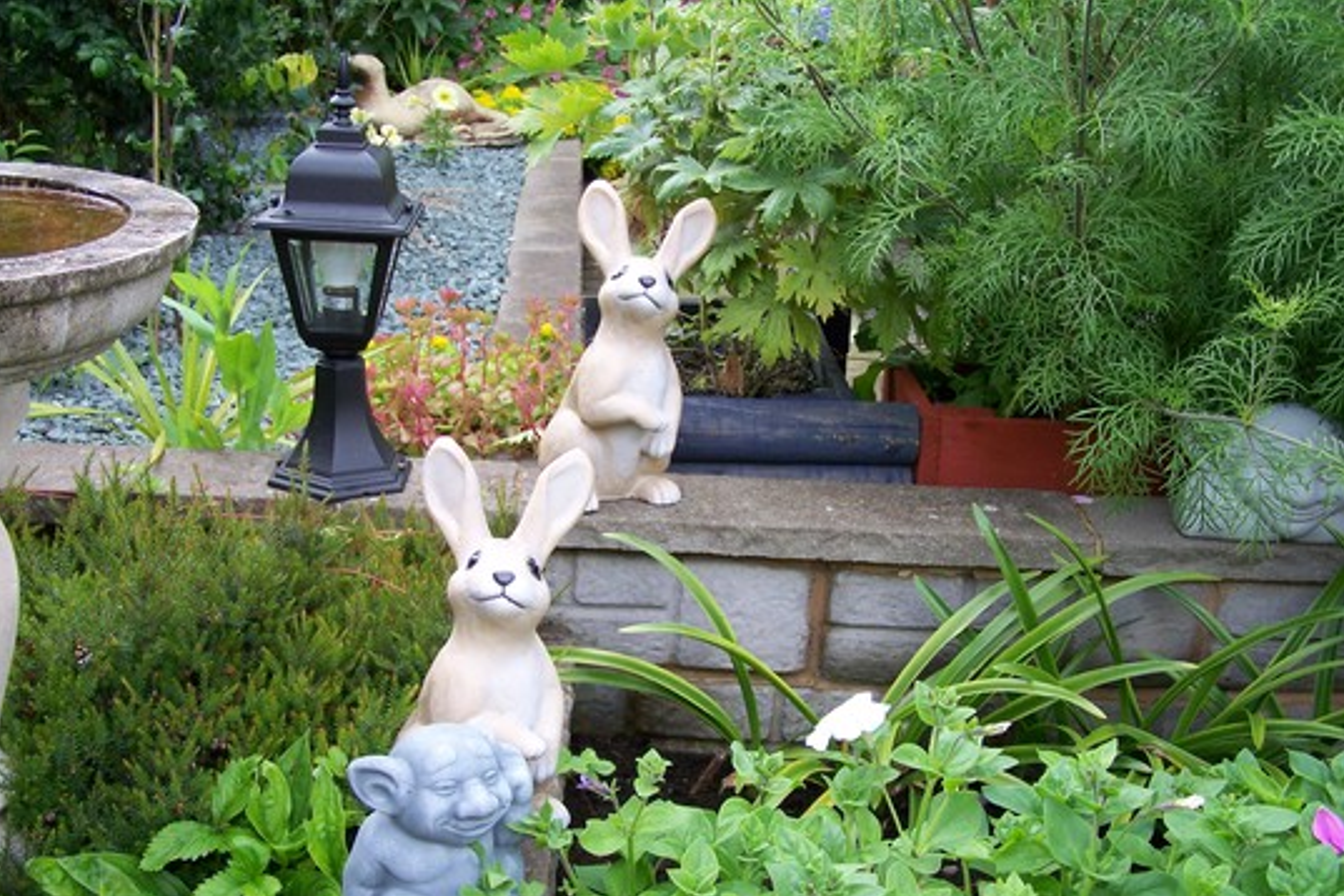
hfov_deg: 43.6
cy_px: 504
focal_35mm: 45
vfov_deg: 29.8
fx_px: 1680
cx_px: 671
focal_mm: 7.1
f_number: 2.9
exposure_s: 1/125
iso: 64
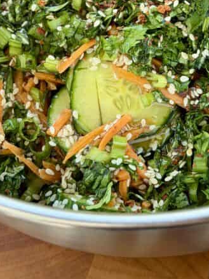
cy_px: -13
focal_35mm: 112
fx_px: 902
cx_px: 147
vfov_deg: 17.1
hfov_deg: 13.2
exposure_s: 1/475
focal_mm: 6.76
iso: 80
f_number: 1.78
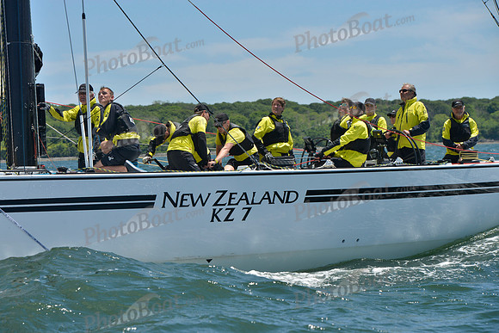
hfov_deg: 16.4
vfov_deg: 11.0
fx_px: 1733
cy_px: 166
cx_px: 250
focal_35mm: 125
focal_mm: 125
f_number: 8
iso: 280
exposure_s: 1/1250
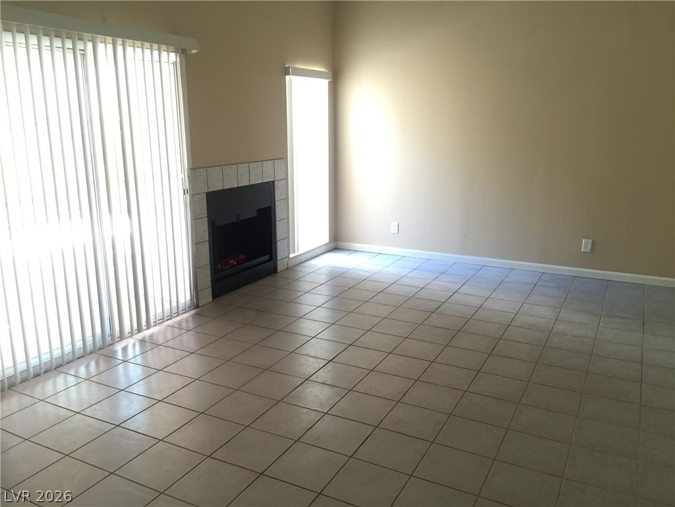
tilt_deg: -12.4
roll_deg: +0.0
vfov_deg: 48.2
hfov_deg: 61.7
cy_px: 254
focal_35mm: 29
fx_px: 565
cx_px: 338
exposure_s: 1/15
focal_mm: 4.15
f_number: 2.2
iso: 50
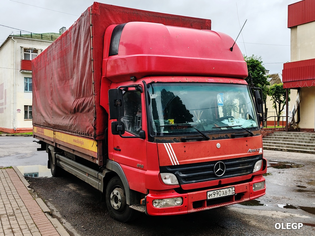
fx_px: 337
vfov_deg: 38.7
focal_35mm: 37
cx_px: 158
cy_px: 118
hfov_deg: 50.1
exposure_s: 1/160
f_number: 1.9
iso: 50
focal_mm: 6.12
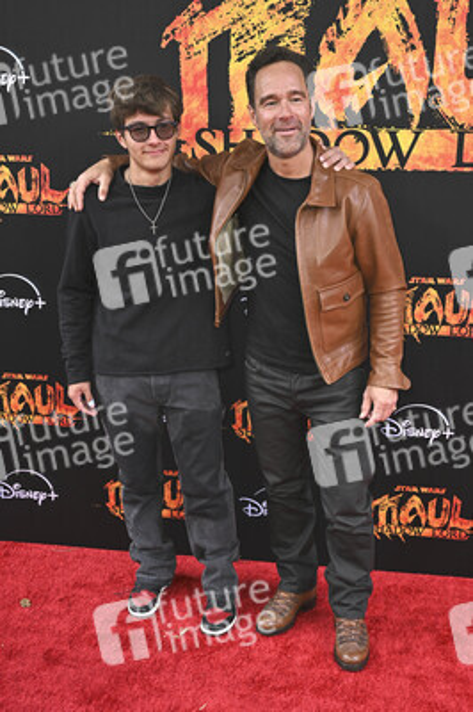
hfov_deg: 37.8
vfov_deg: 54.5
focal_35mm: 35
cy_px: 356
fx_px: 691
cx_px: 236
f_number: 6.3
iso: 640
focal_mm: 35
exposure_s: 1/320
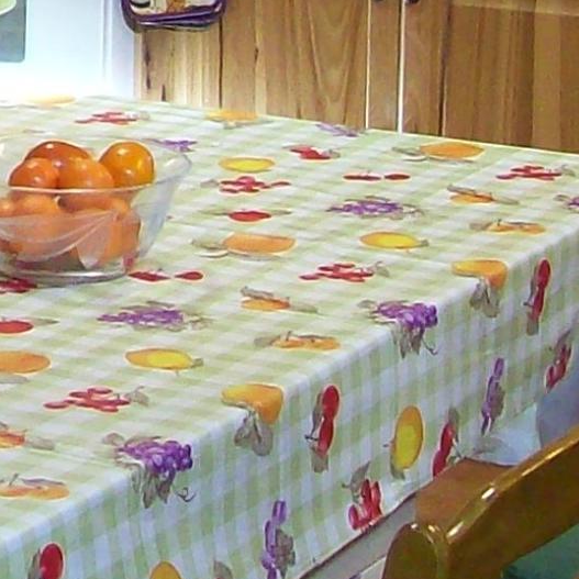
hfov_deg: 9.2
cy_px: -383
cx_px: -515
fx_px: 3425
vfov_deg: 9.3
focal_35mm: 181
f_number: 2.7
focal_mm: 6
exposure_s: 1/31.7
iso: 160
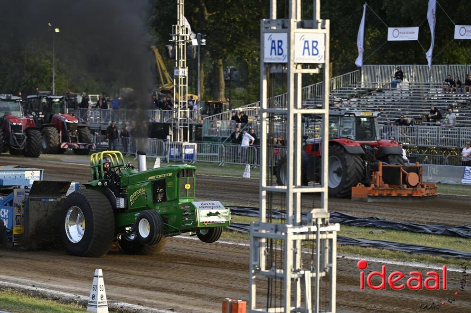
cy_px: 156
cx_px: 236
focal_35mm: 165
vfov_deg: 8.3
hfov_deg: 12.5
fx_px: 2156
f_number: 4.8
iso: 320
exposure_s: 1/500
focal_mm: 165
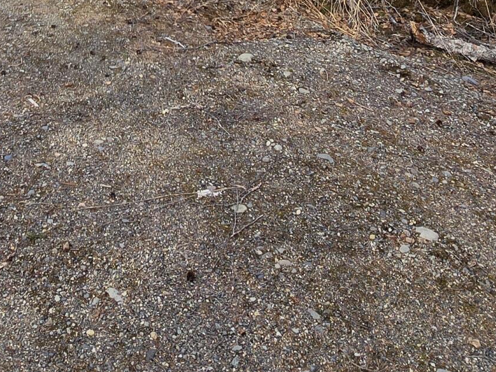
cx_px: 112
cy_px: -140
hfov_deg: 39.9
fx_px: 659
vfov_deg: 25.8
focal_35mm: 46
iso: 50
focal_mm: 2.2
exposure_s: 1/1061
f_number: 2.2
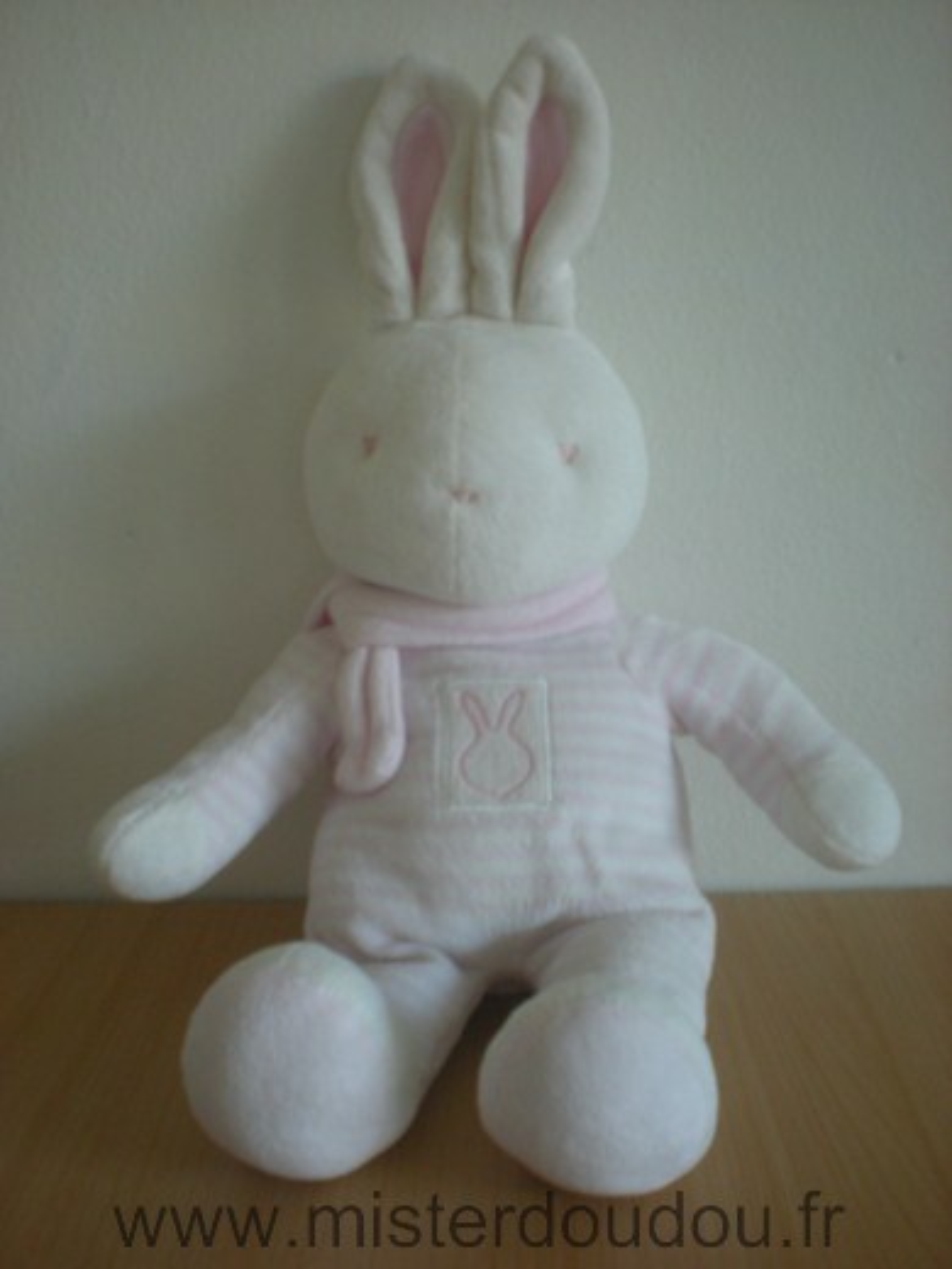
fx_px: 1393
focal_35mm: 38
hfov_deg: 37.7
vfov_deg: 49.0
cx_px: 476
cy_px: 634
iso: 200
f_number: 3.1
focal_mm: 6.3
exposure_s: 1/21.7
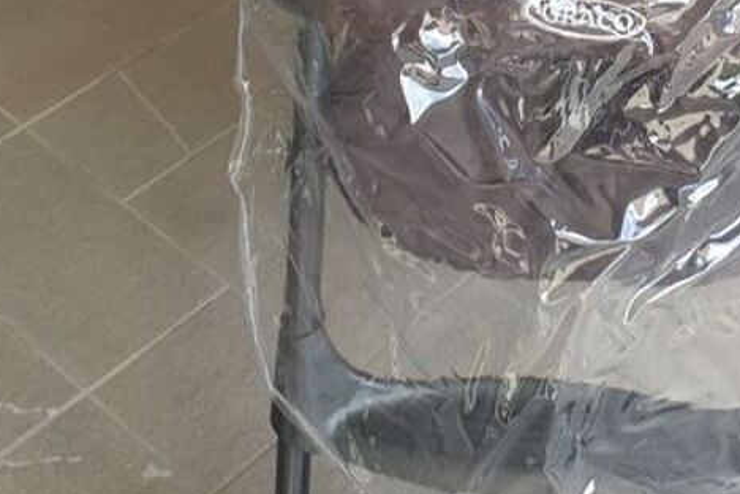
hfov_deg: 25.9
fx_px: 1583
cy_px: -39
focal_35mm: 77
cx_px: 590
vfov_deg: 17.2
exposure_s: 1/60
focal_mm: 4.3
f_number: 2.4
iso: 50
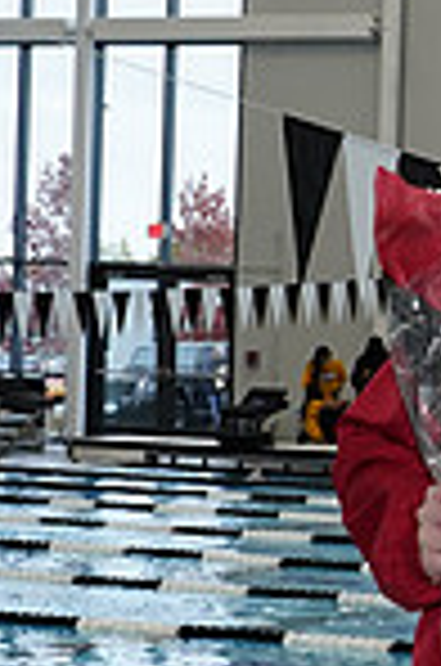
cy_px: 475
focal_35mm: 165
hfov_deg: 7.5
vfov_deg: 12.5
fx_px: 3046
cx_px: 1179
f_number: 5.6
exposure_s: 1/200
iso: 1250
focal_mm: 28
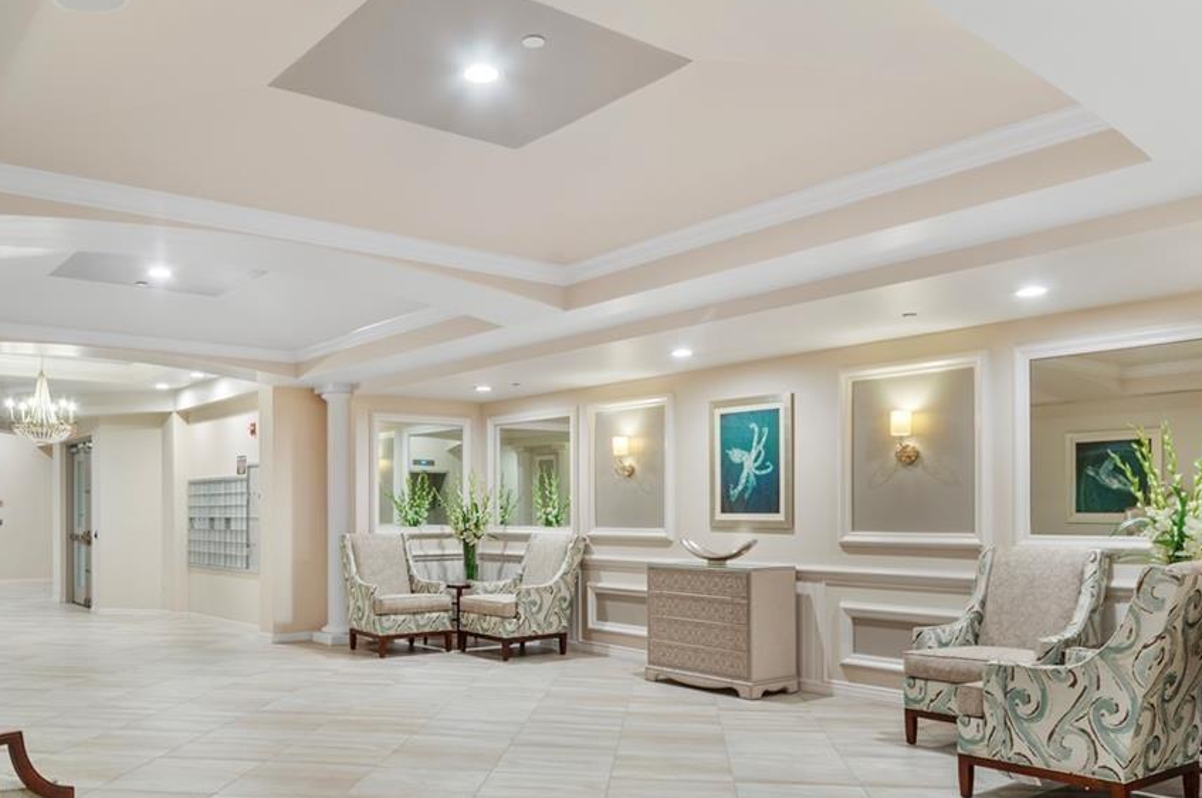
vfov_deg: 44.7
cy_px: 466
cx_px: 508
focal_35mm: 29
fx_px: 967
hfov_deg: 63.4
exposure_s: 1.6
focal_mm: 16
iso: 200
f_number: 8
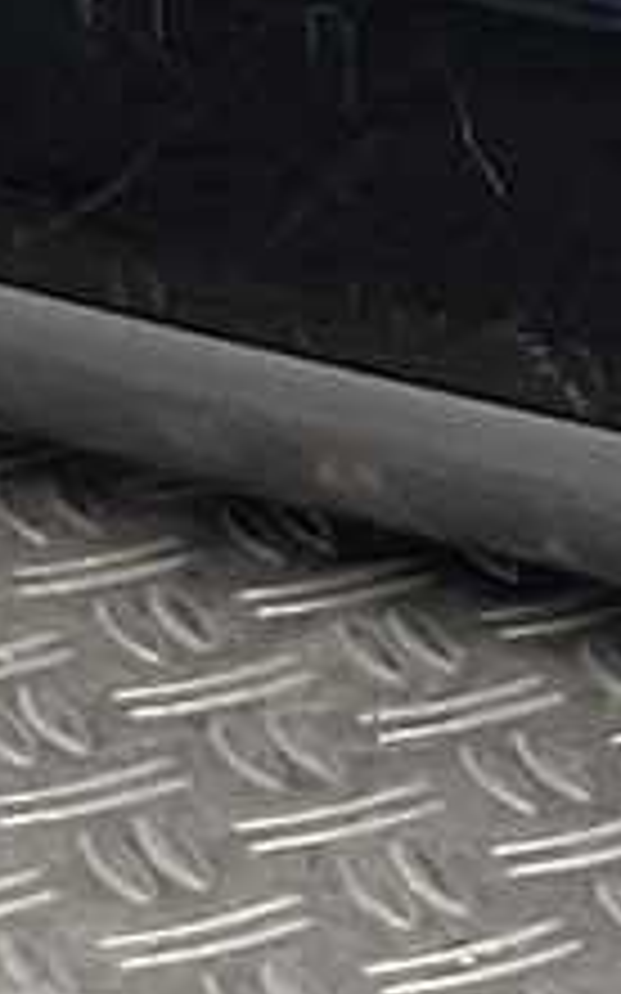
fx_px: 7614
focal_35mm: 281
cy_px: -1282
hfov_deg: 4.1
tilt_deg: -9.7
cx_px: 3038
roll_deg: -2.6
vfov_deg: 7.1
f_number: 1.8
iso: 16
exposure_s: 1/173
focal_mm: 3
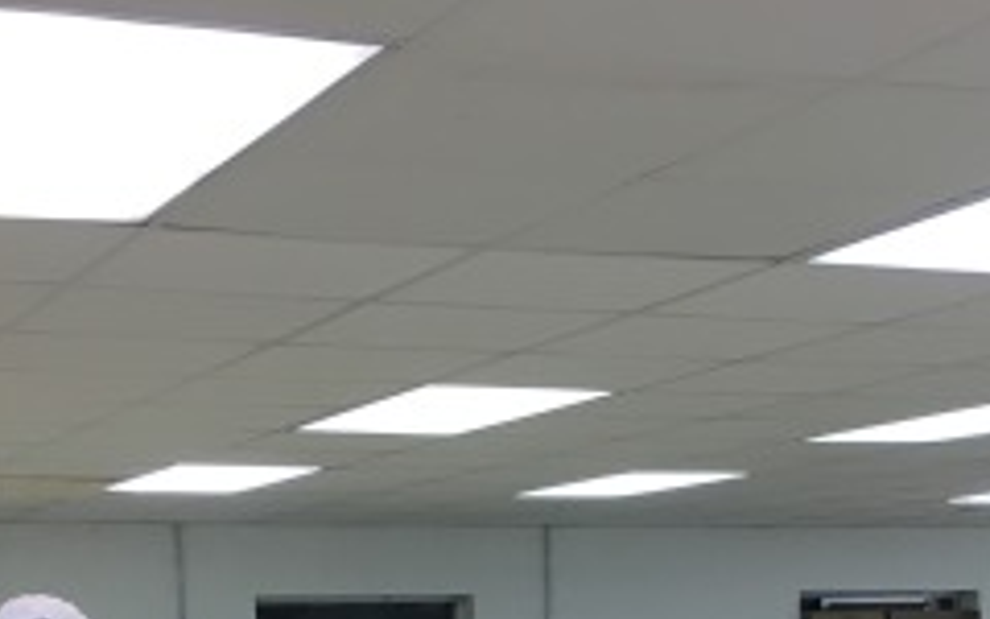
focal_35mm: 82
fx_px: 2212
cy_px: 978
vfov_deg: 14.6
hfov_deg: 25.2
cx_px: 478
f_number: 2.2
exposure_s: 1/30
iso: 32
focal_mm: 4.15
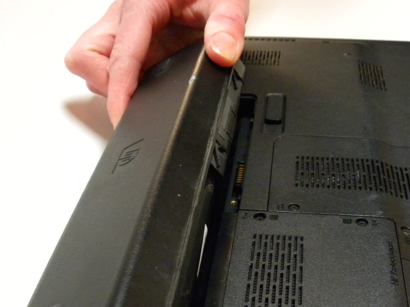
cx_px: 241
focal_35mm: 48
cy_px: 244
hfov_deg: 39.5
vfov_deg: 29.6
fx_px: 569
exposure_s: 1/13.1
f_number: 2.8
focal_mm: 5.2
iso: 400
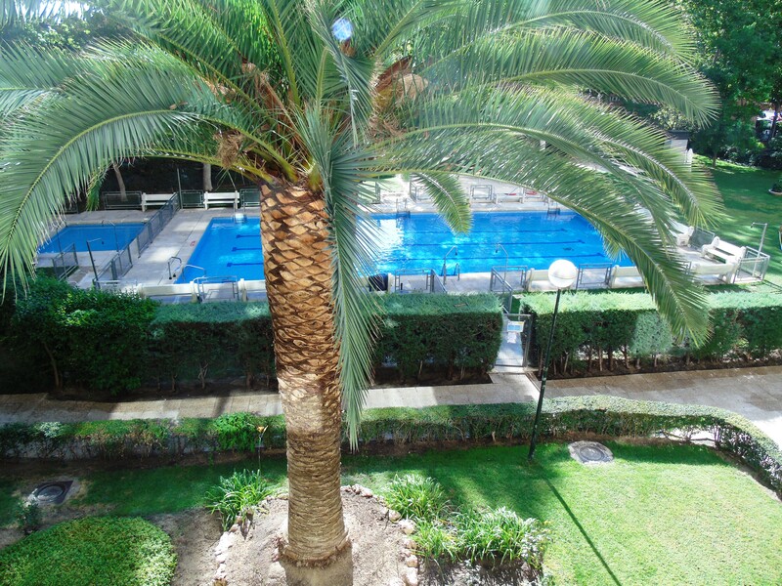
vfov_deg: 54.9
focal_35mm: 25
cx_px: 391
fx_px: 565
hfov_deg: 69.4
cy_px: 293
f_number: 3.4
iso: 80
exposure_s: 1/200
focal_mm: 4.4
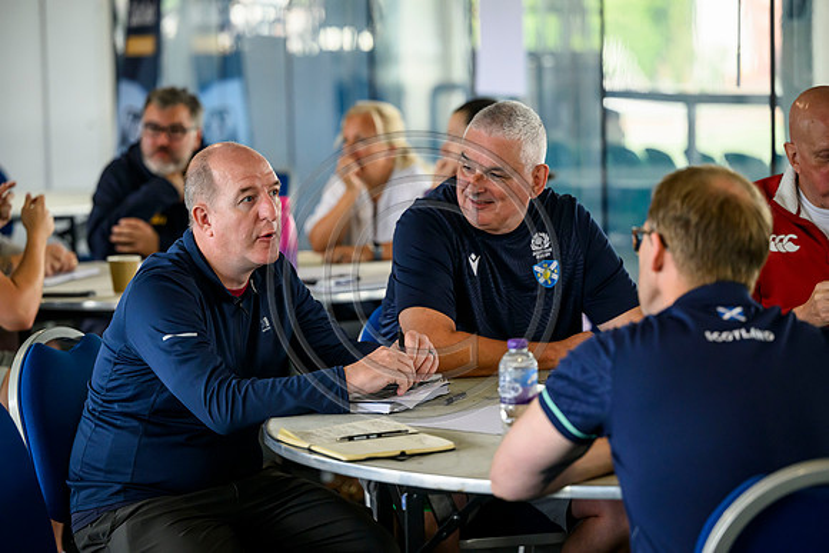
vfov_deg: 11.9
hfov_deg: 17.8
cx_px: 414
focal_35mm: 115
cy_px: 276
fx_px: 2649
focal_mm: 115
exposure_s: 1/800
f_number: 3.2
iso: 2500
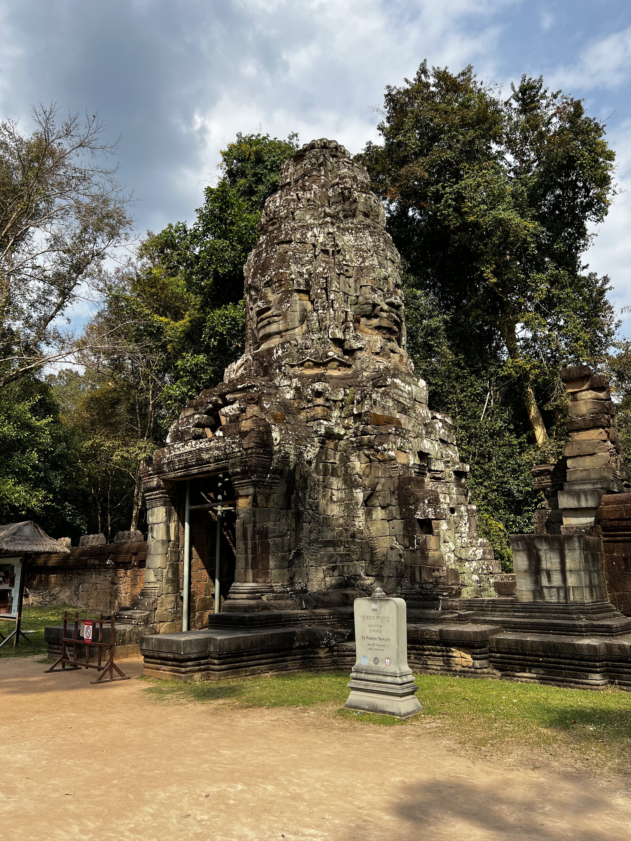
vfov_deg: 67.3
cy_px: 420
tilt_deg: +14.1
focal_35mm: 26
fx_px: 632
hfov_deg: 53.1
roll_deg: +0.6
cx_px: 316
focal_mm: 5.7
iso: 50
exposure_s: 1/3356
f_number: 1.5
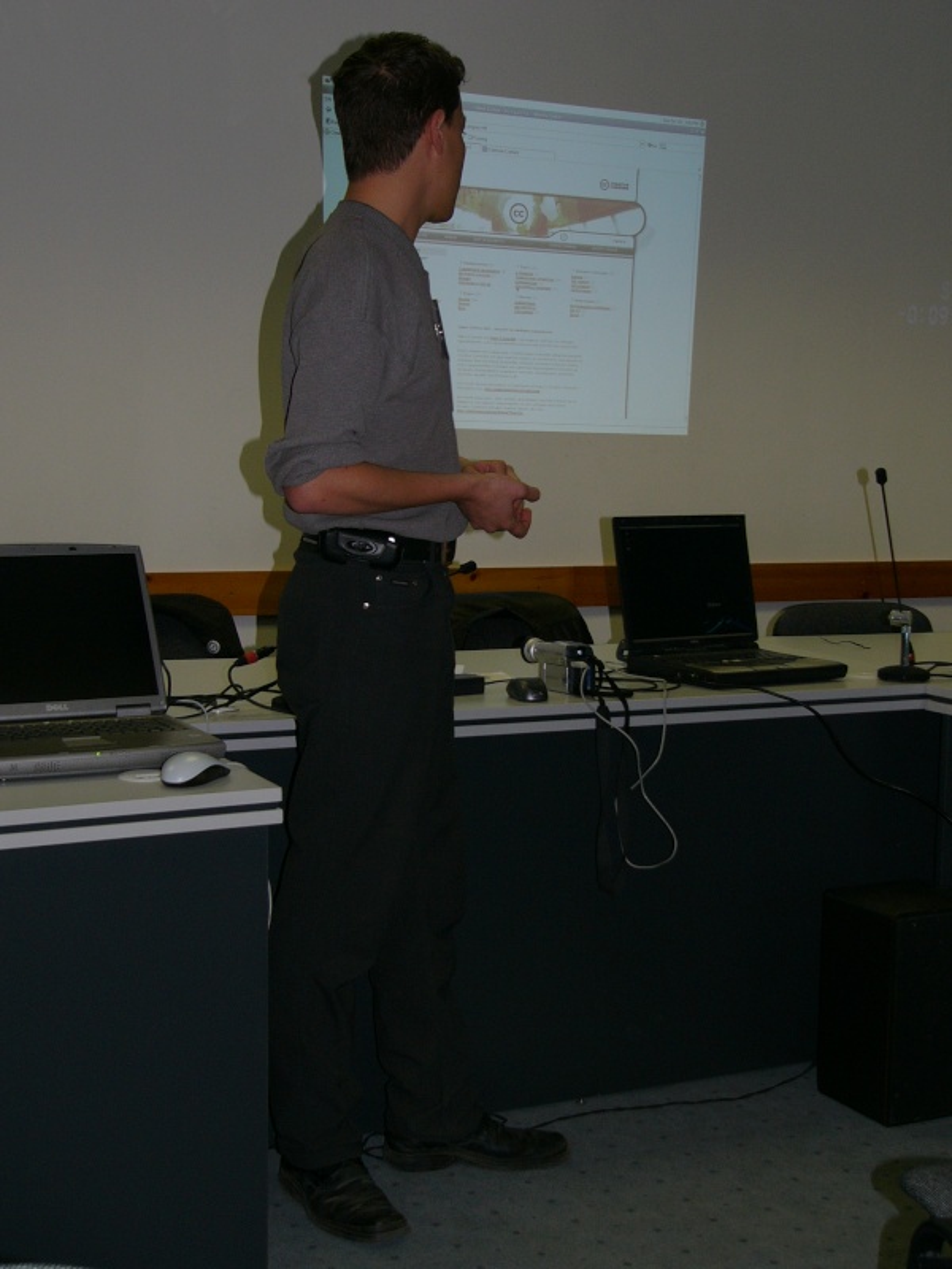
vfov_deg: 38.2
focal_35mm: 50
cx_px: 476
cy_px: 634
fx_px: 1833
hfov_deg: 29.1
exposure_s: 1/80
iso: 50
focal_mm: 8.3
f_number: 2.8
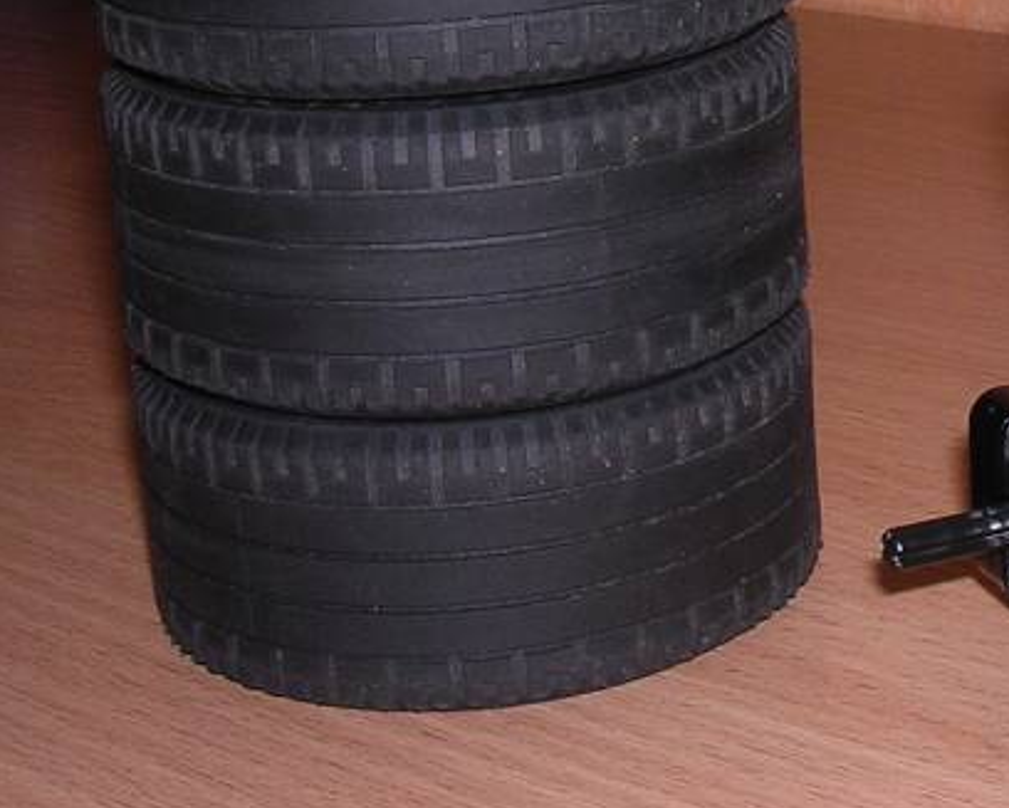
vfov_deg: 16.4
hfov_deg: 19.8
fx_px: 2779
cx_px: 1061
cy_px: 111
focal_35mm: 93
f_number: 5.6
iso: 100
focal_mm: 5.8
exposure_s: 1/60.1
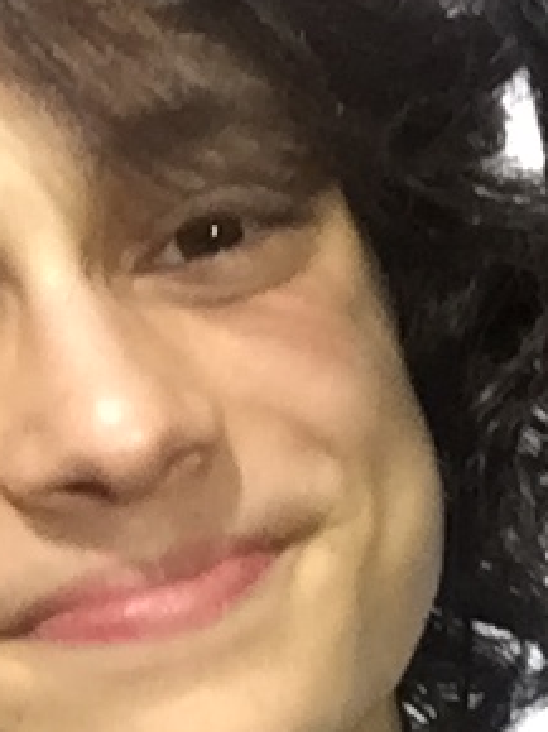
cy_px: 841
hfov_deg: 10.6
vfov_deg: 14.0
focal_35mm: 137
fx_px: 2896
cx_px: 654
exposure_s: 1/30
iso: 125
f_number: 2.2
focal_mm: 2.65
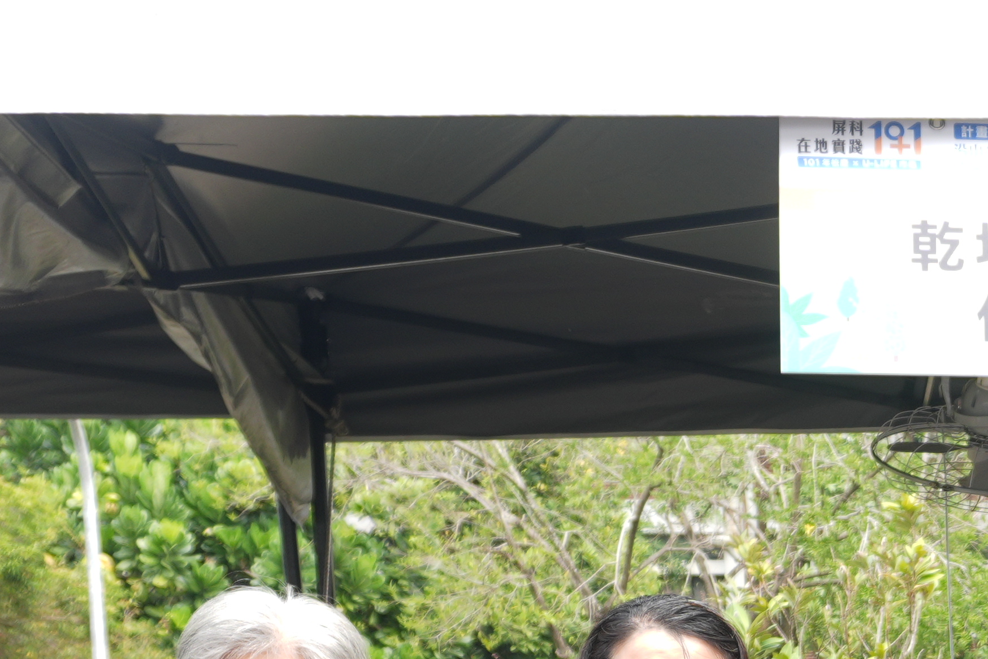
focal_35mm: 85
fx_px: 2333
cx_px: 1130
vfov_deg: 14.7
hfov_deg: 22.4
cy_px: 1057
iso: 80
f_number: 3.5
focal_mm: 16
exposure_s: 1/125
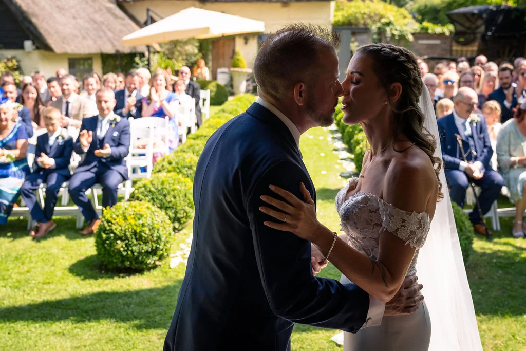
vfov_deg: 31.9
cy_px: 176
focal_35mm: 42
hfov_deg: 46.4
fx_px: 614
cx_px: 263
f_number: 3.5
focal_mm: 28
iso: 100
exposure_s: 1/250
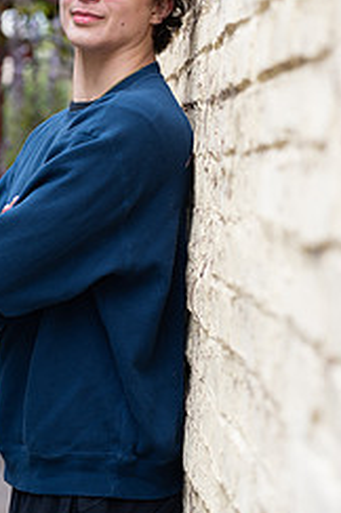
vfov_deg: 13.1
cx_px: 101
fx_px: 2237
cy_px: 143
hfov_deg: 8.7
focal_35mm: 157
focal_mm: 85
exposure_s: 1/125
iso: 160
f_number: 3.5
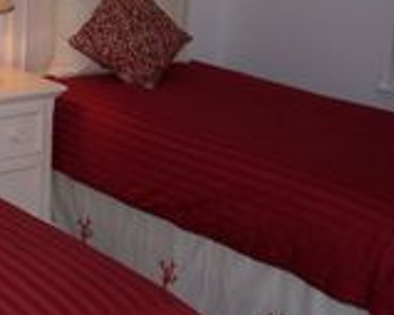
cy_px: 37
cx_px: -25
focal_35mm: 77
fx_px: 897
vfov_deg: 19.6
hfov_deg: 23.4
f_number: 2.7
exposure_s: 1/60
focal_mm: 5.6
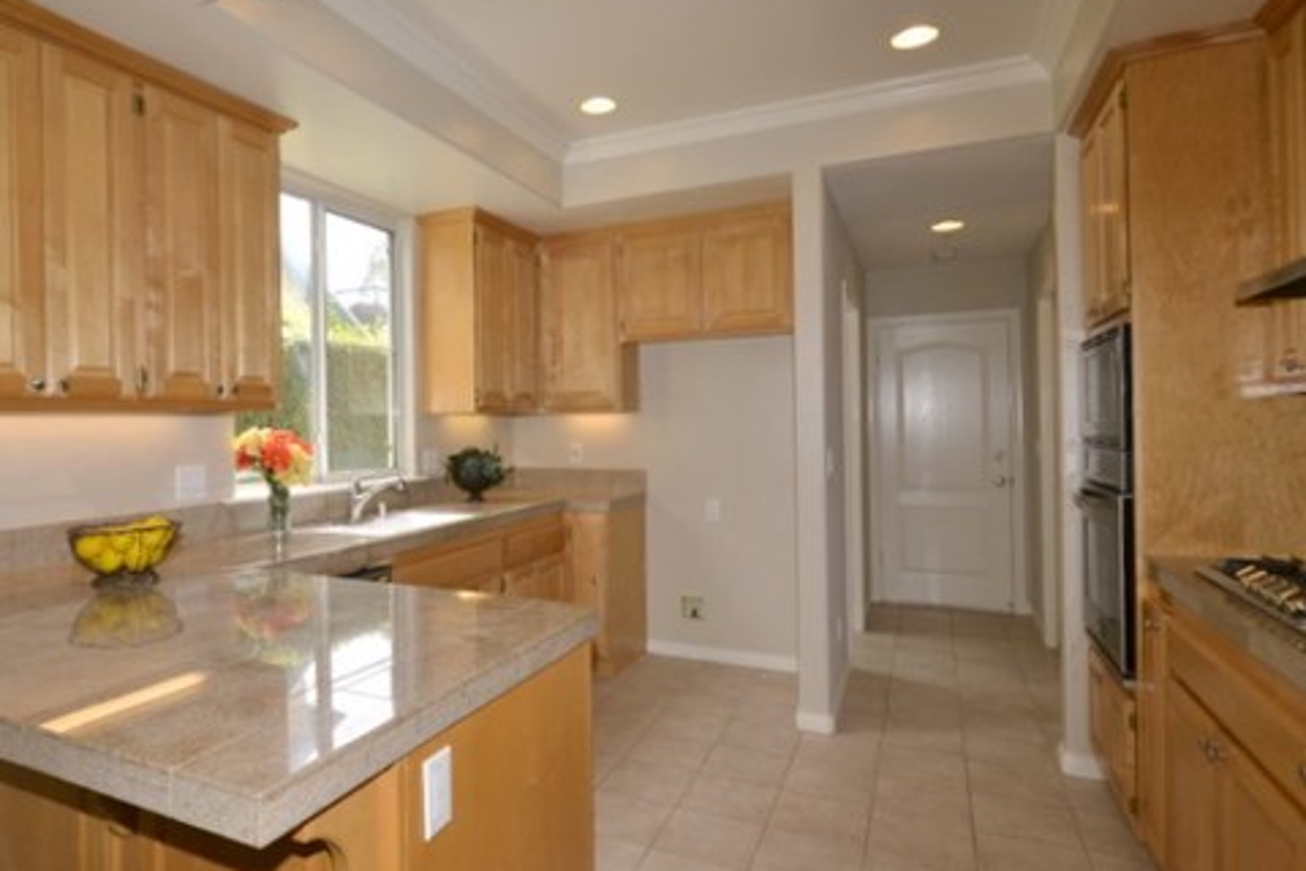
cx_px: 479
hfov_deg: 82.2
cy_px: 415
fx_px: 725
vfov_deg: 61.9
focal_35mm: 20
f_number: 5.6
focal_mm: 10
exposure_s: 1/125
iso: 360
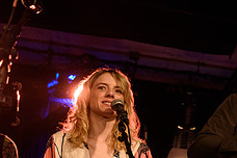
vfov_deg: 16.4
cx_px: 284
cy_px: 117
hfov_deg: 22.5
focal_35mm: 83
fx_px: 546
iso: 2500
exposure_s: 1/160
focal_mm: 31
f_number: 3.2
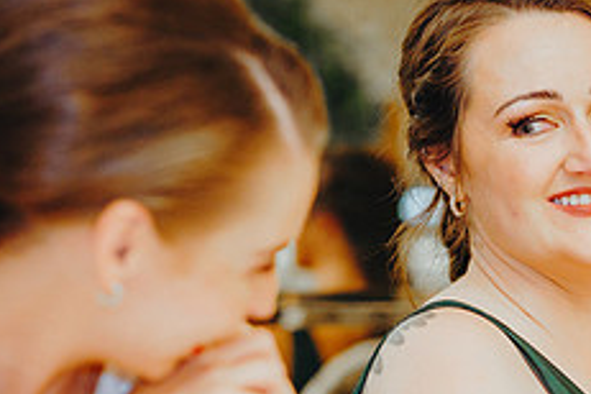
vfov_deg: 6.4
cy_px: 359
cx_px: 435
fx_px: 3496
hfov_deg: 9.6
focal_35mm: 213
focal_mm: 85
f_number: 2.8
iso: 2000
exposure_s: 1/125
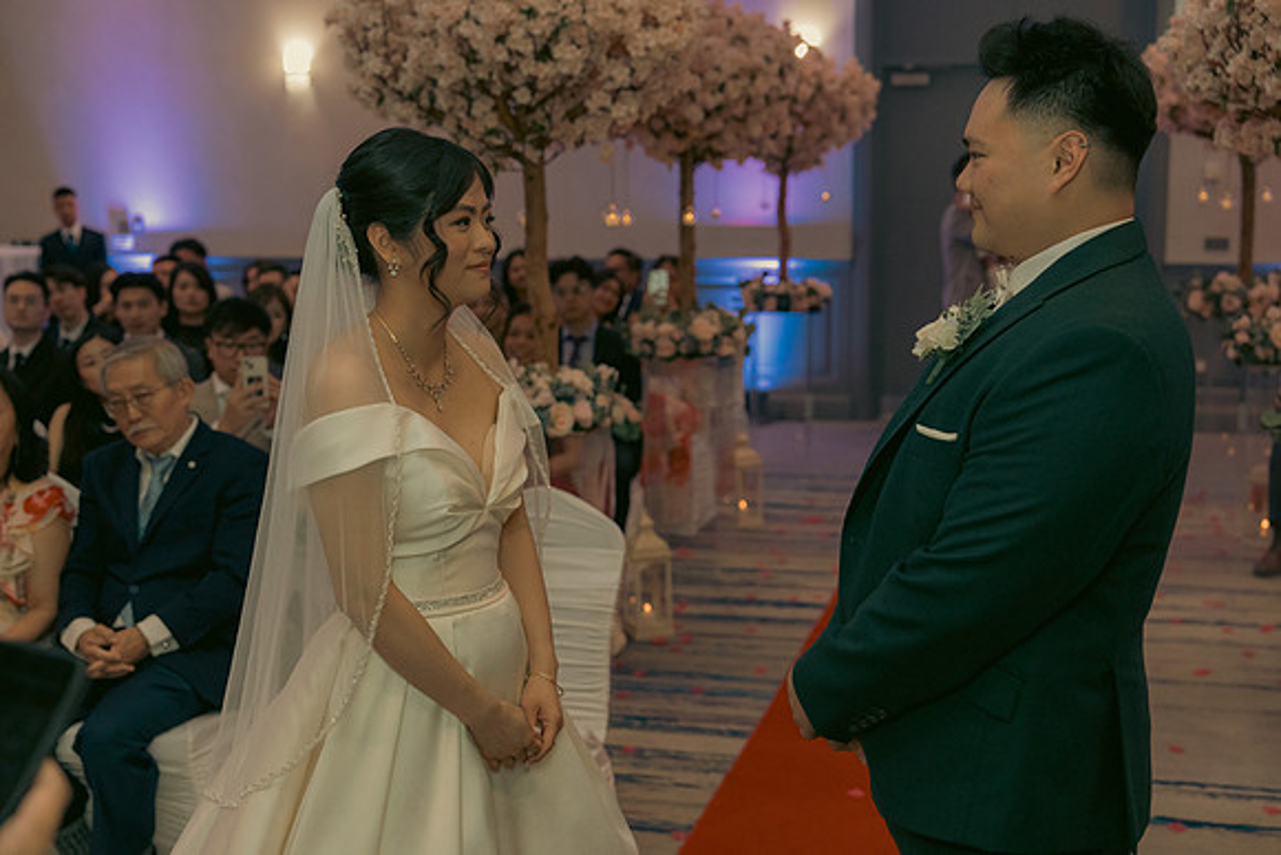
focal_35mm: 47
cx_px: 640
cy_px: 428
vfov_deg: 28.7
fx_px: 1673
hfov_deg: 41.9
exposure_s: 1/160
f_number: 3.5
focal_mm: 47
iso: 2500
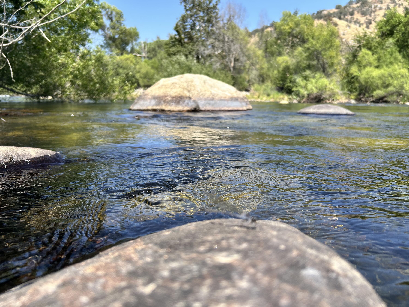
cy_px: 154
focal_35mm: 26
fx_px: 307
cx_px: 204
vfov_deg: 53.1
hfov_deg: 67.3
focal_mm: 5.7
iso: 50
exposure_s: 1/1575
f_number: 1.5
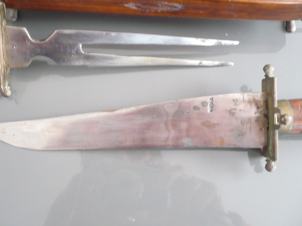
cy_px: 110
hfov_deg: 46.8
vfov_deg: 36.0
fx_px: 349
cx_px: 148
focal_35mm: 40
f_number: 2.8
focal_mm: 5.8
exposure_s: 1/10
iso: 200
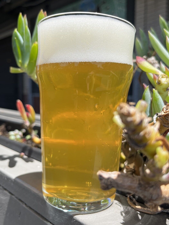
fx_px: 169
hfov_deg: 53.1
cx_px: 84
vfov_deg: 67.3
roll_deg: +1.7
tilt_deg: -6.9
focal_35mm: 26
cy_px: 112
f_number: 1.6
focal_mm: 5.1
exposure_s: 1/1600
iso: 50
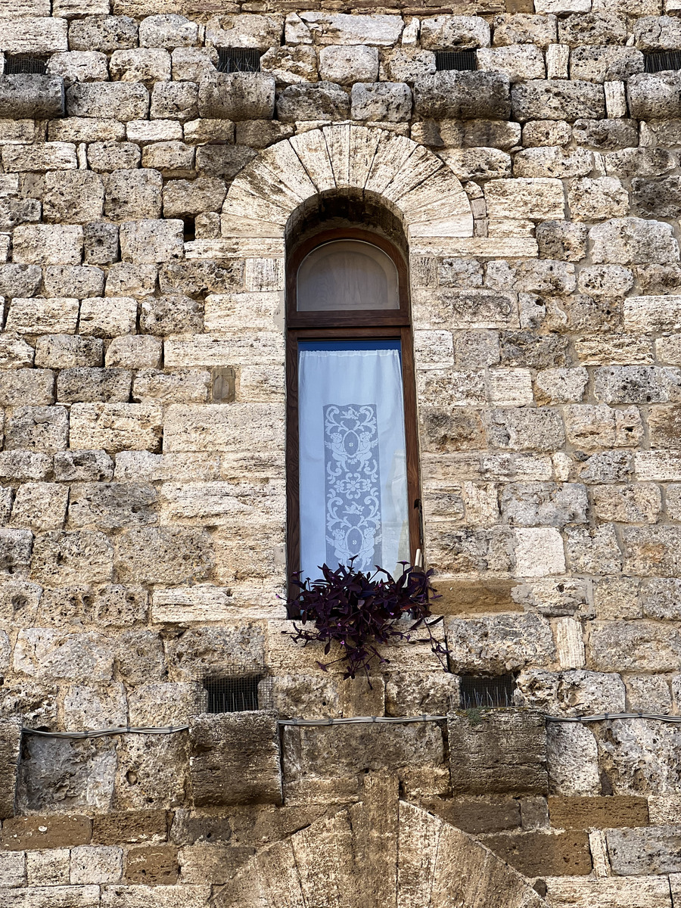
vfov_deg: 25.3
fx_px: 2020
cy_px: 454
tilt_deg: +33.1
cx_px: 340
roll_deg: +1.3
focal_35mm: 77
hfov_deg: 19.1
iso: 32
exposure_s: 1/183
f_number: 2.8
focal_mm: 9
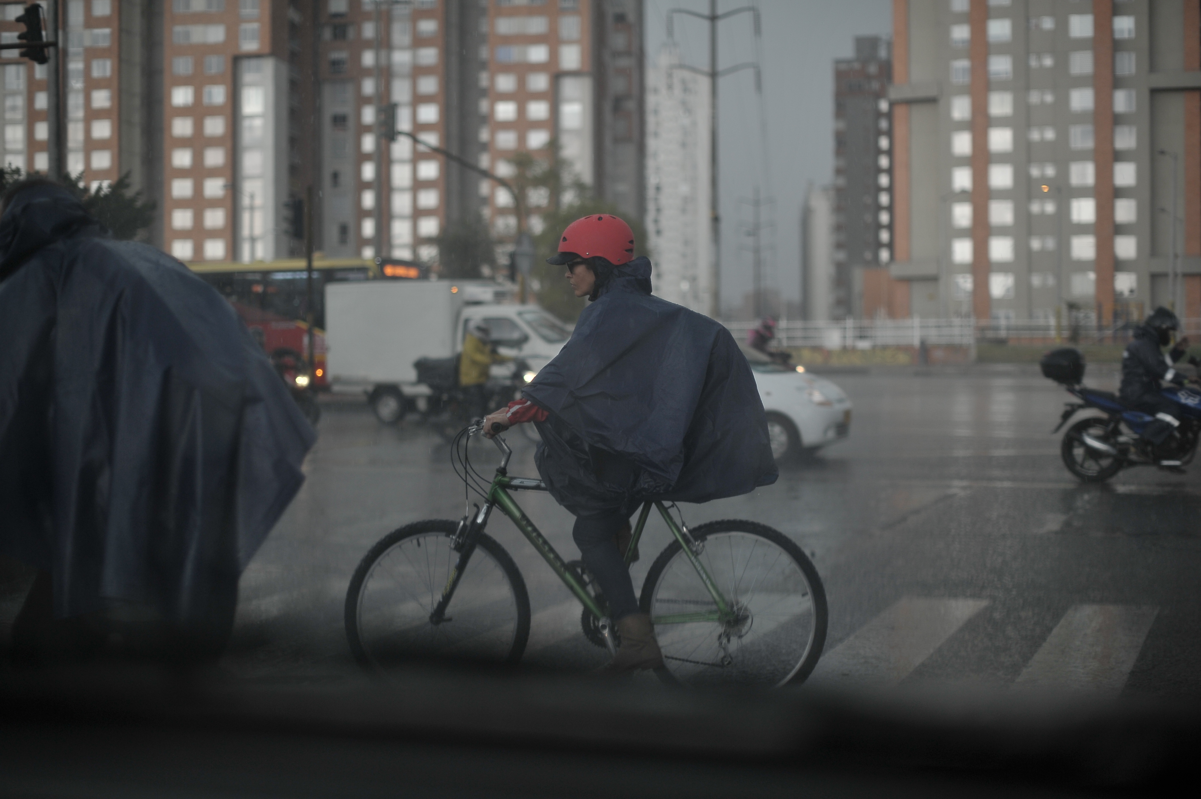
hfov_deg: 39.6
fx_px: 1667
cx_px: 600
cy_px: 400
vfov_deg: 27.0
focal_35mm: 50
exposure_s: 1/500
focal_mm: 50
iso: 500
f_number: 1.8
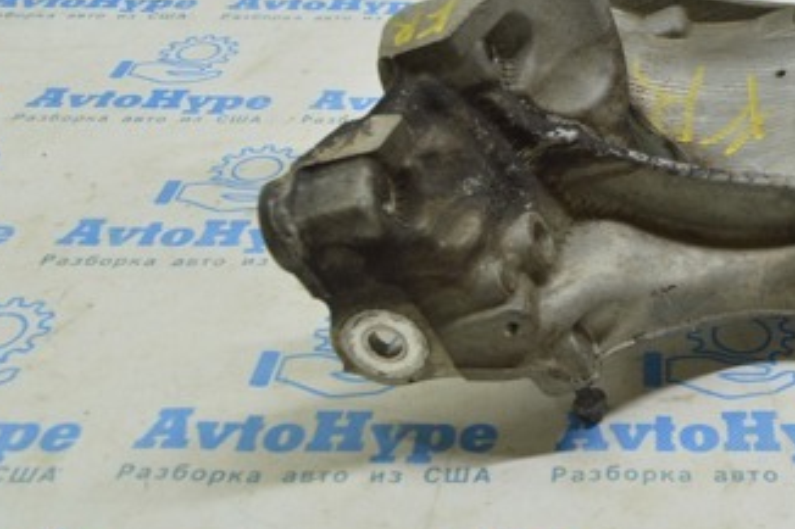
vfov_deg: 25.1
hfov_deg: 35.9
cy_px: 108
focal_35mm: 53
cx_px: 668
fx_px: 1170
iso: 400
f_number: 5.6
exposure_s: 1/20
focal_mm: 18
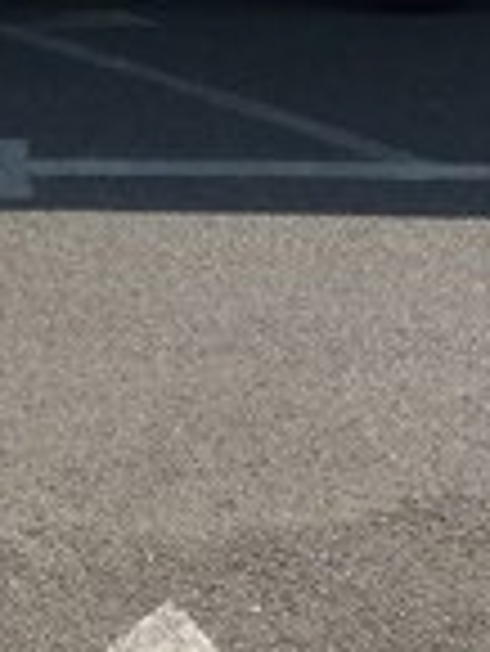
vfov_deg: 18.6
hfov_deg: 15.3
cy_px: -256
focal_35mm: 96
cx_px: 67
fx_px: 1809
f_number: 1.9
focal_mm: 3.7
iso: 64
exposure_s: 1/1643
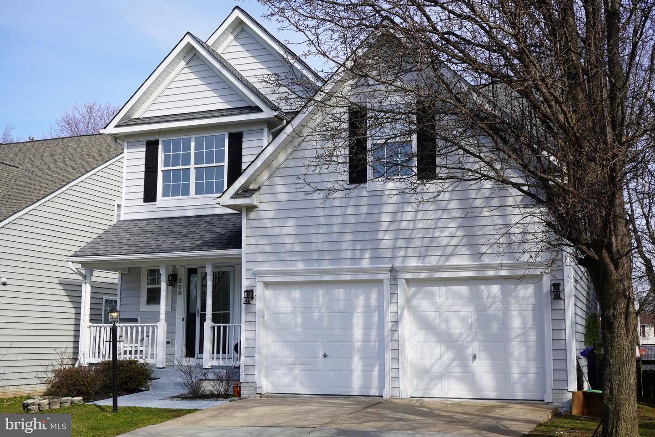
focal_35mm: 43
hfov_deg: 45.4
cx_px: 328
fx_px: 782
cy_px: 218
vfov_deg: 31.2
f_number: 9
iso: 100
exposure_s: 1/125
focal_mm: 43
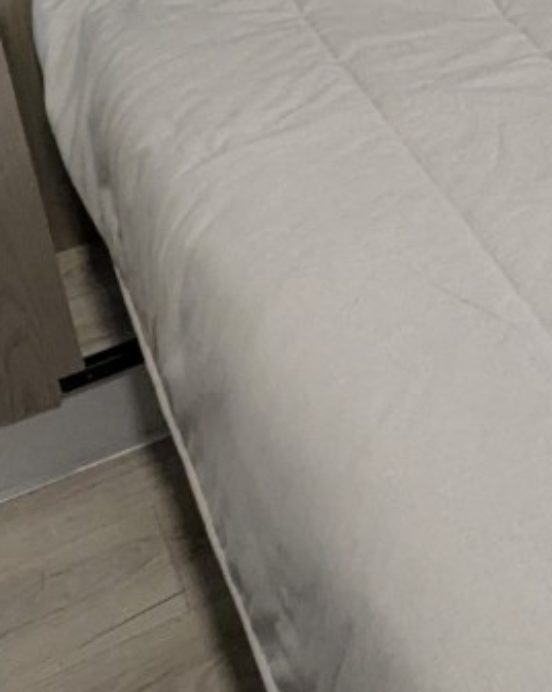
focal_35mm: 65
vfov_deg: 26.6
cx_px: 734
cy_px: -91
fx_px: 1330
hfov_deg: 21.1
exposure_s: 1/46
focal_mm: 2.35
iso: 319
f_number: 2.2
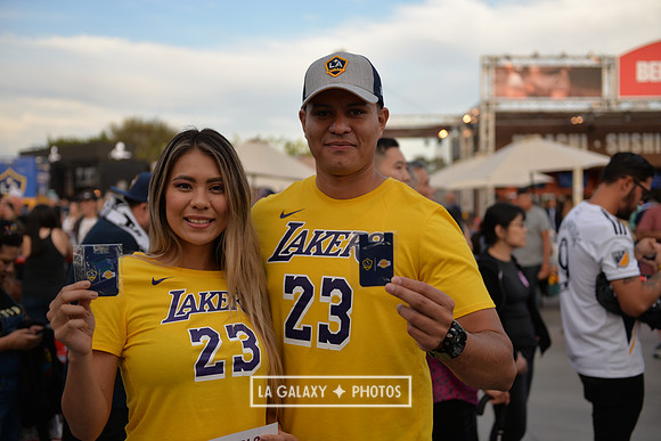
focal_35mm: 42
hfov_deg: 46.4
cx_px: 330
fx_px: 771
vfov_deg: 31.9
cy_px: 220
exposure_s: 1/1000
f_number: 2.8
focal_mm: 42
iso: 200
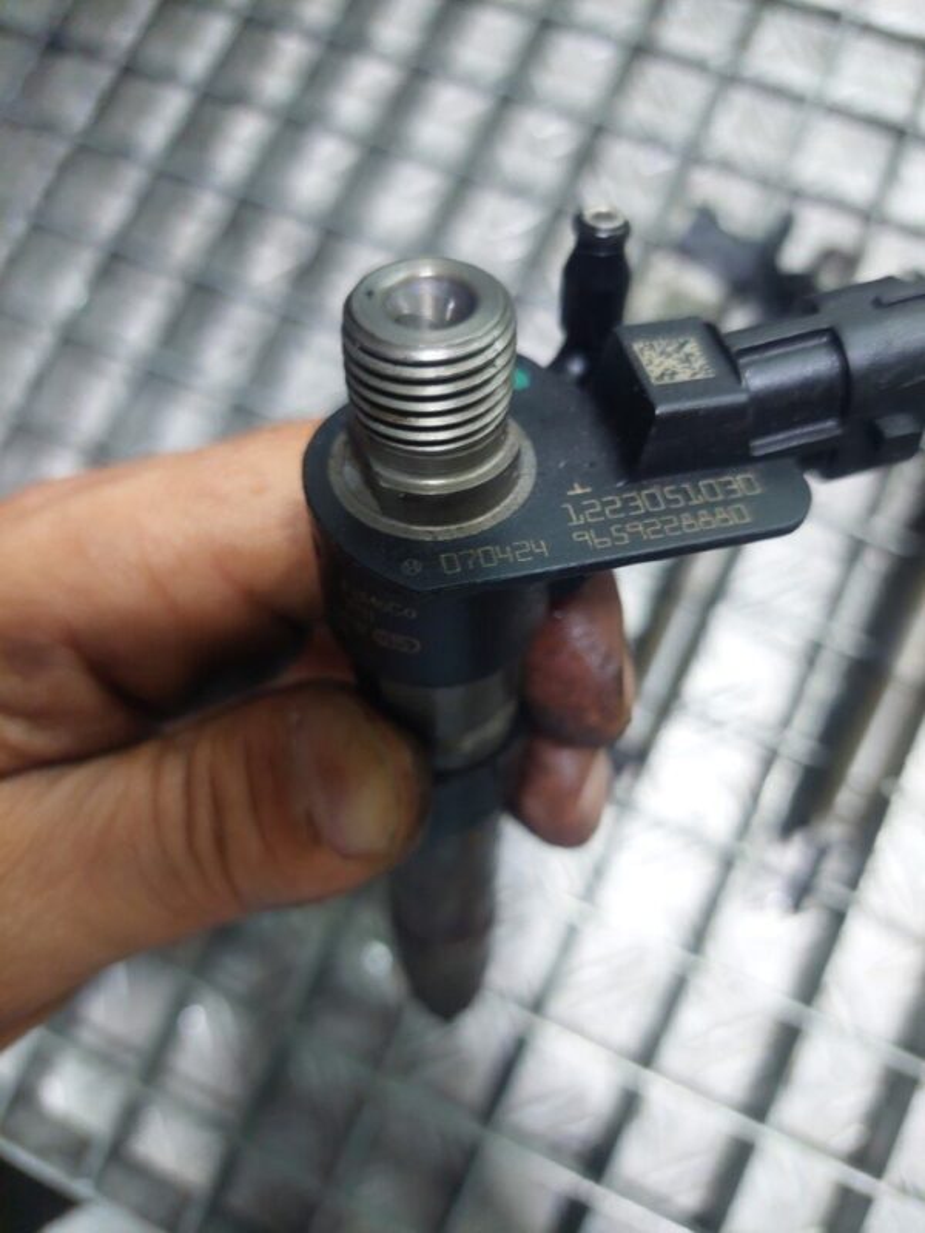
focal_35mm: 25
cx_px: 462
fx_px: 891
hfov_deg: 54.9
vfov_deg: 69.4
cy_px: 616
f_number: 1.8
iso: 200
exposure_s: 1/50
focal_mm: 5.23
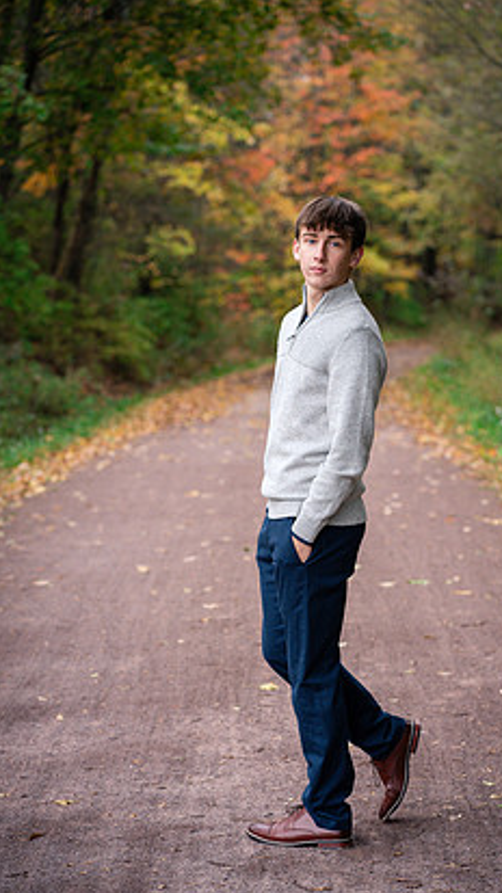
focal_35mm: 97
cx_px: 318
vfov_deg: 22.0
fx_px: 2298
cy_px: 482
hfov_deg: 12.5
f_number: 3.5
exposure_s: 1/250
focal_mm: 85
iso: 640
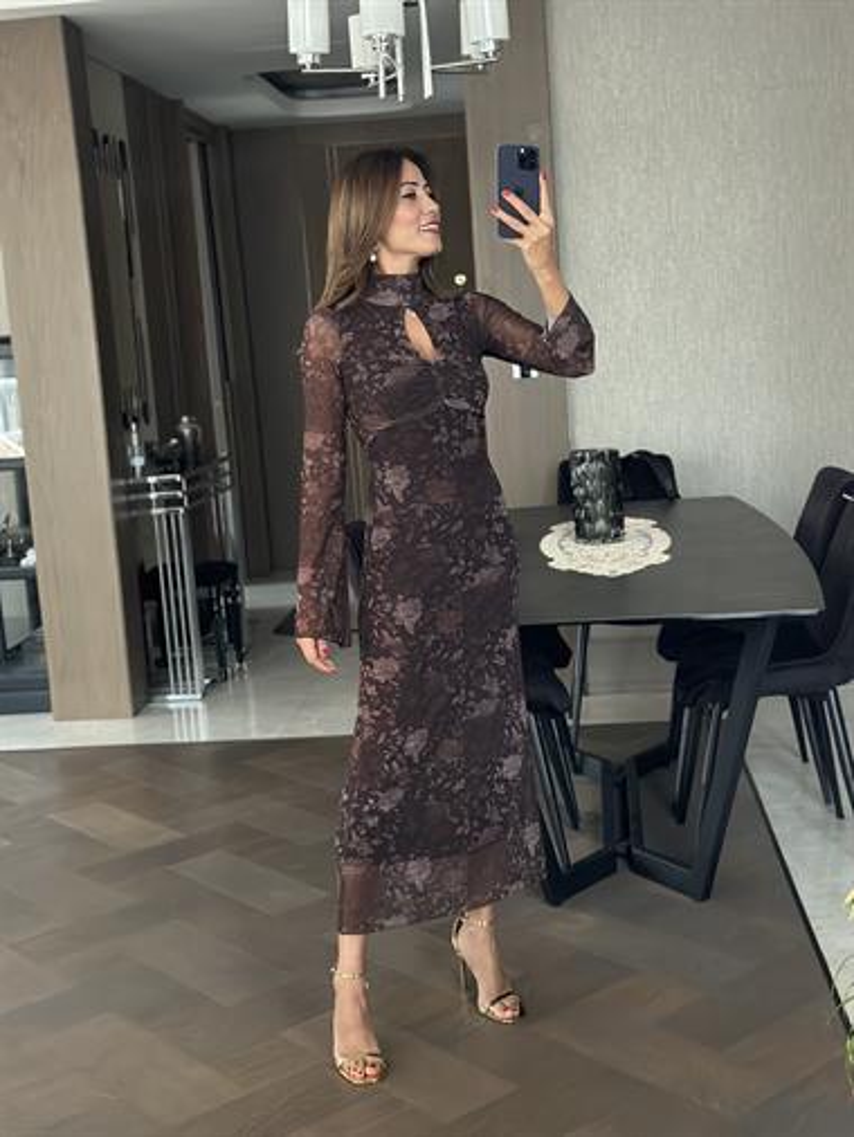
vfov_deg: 39.6
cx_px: 427
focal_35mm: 48
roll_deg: +4.2
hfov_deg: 30.3
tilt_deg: -19.0
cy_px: 568
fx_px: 1578
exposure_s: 1/39
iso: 800
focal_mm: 6.86
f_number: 1.78
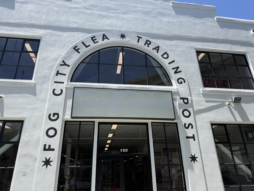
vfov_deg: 56.8
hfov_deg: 71.6
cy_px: 96
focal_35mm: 24
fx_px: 176
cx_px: 127
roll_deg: +0.0
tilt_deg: +23.7
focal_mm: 6.76
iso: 80
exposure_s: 1/3584
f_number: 1.78
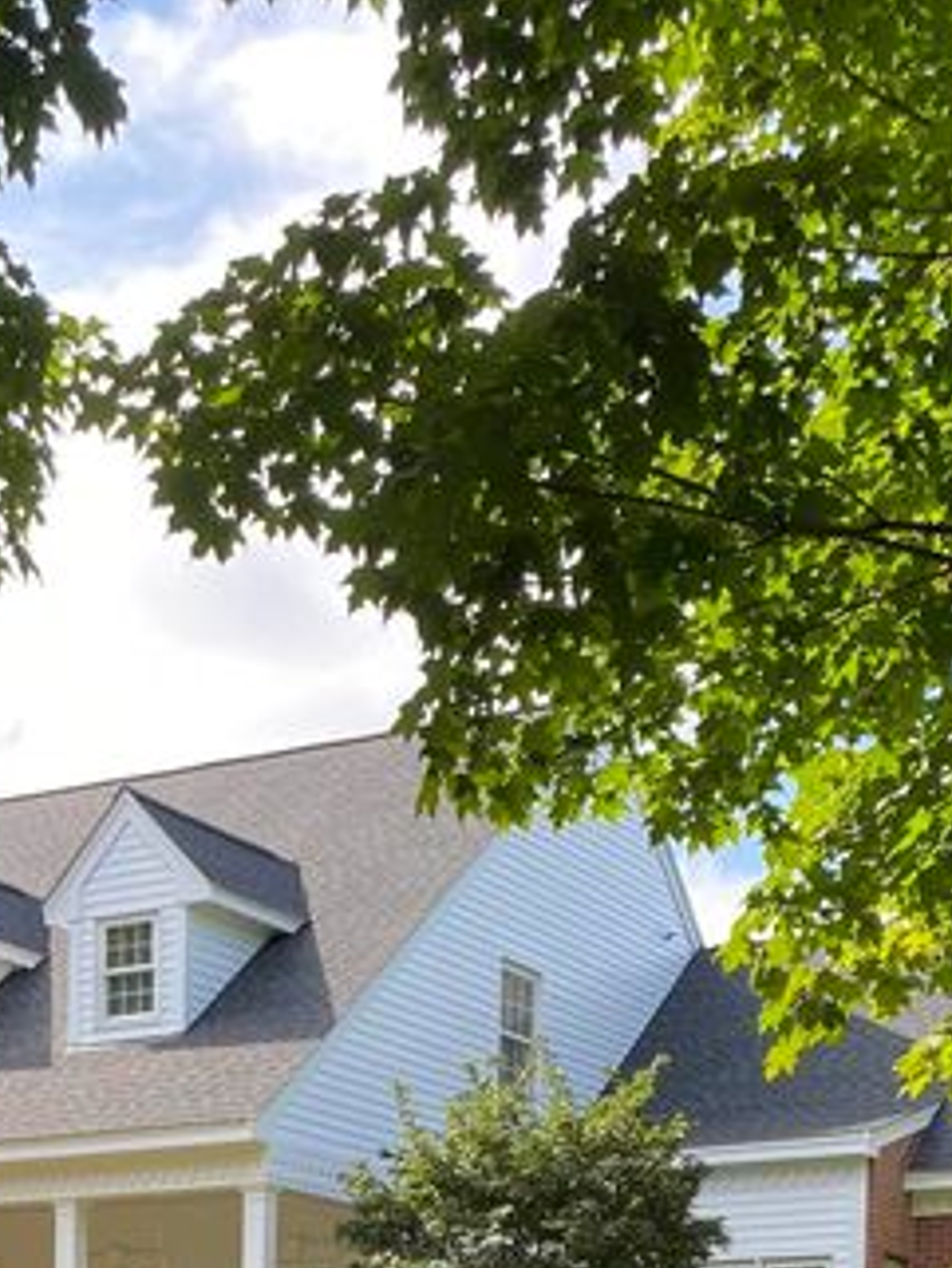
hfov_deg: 27.0
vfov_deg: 32.8
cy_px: 1246
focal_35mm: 54
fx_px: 1979
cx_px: 359
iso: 32
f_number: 1.8
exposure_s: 1/637
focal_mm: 4.25
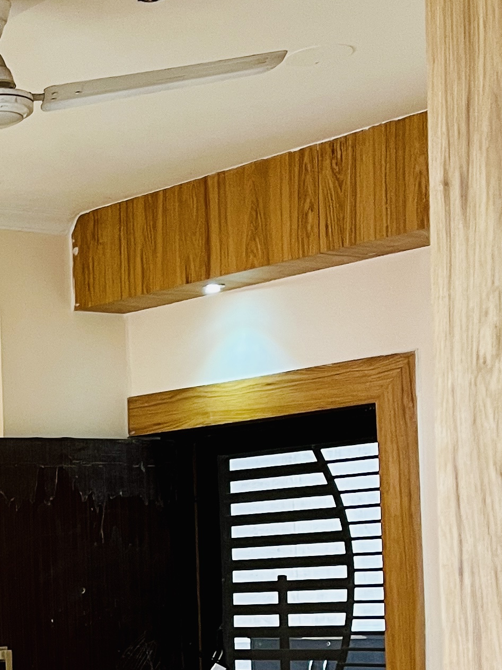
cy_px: 640
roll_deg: +3.5
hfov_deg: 16.0
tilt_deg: -1.9
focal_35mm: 83
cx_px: -293
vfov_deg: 22.8
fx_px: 1605
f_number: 1.6
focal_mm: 5.1
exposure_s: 1/50
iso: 125
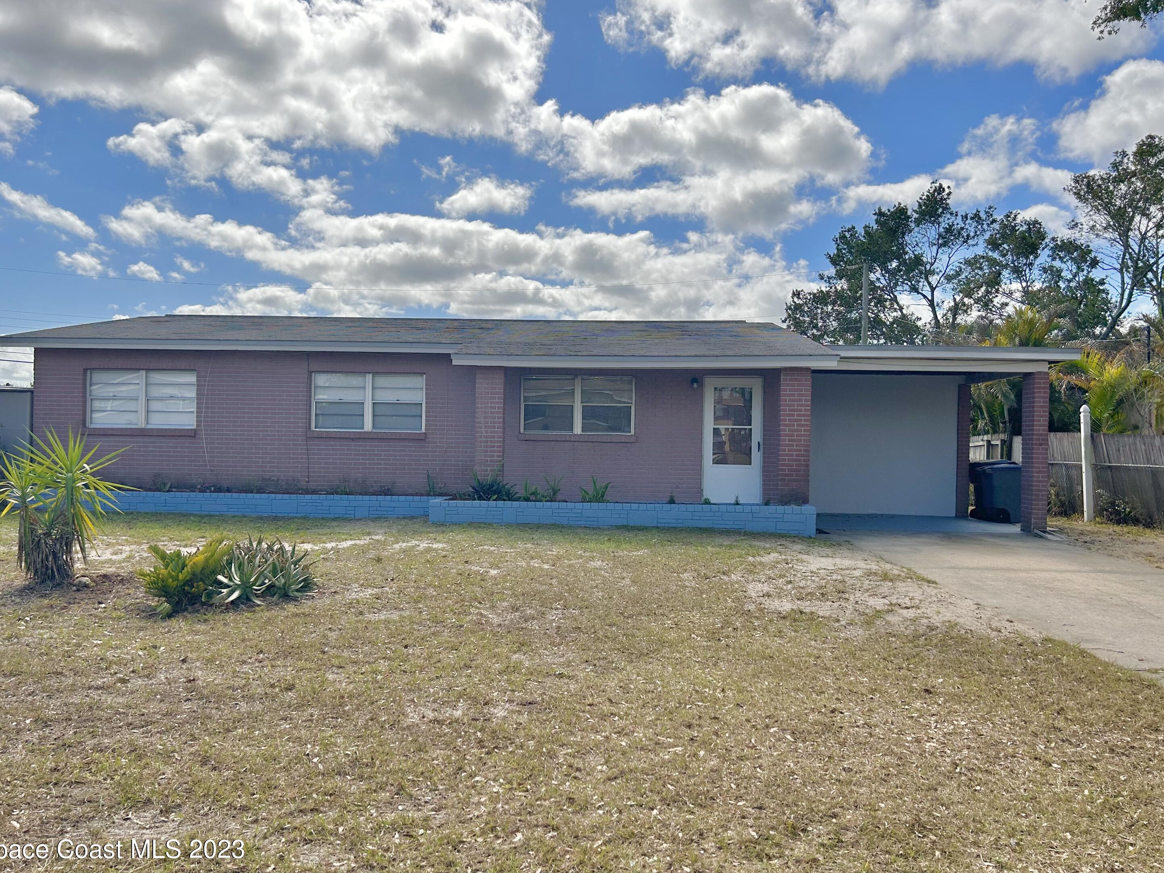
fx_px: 908
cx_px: 579
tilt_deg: +0.4
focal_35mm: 27
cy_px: 438
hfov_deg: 65.3
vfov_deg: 51.4
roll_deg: +0.0
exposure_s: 1/9434
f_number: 1.5
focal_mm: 5.7
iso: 50
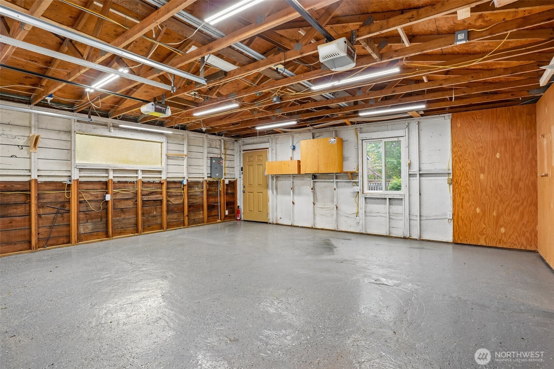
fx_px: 262
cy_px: 184
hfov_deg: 93.3
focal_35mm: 17
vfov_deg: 70.4
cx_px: 277
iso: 400
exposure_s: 1/15
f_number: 8
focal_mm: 17
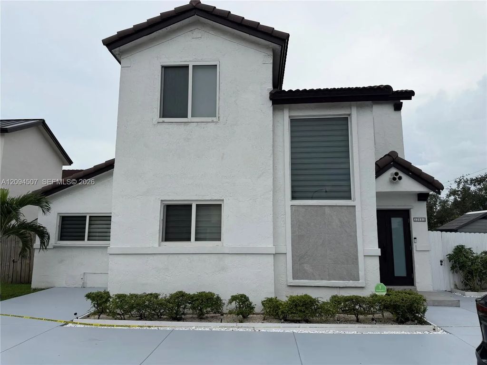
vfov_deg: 56.8
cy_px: 182
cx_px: 244
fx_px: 338
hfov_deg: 71.6
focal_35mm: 24
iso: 80
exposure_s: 1/2611
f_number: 1.78
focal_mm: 6.76
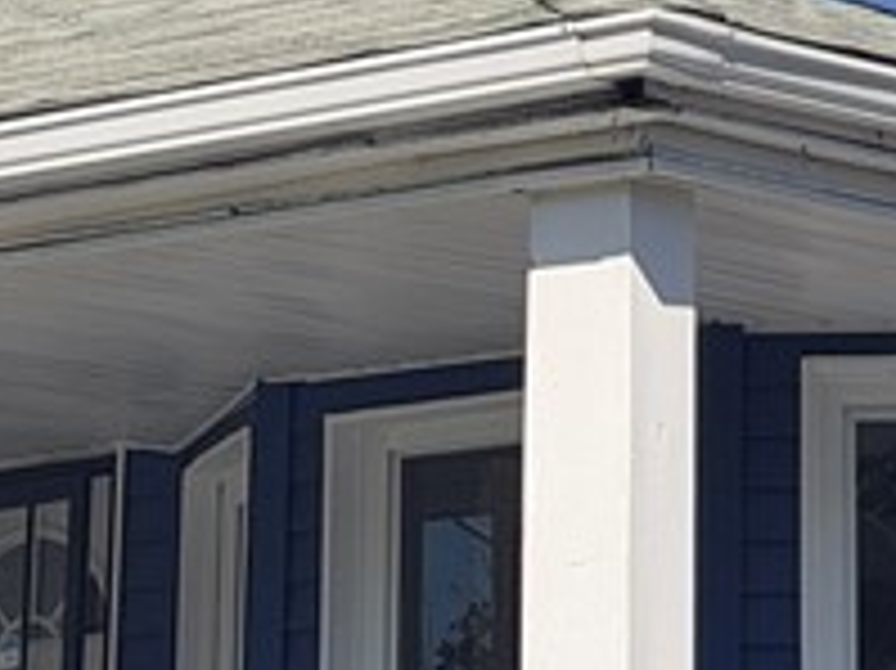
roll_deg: +0.5
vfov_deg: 5.8
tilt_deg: +19.5
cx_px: 991
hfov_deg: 8.0
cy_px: -872
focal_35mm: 247
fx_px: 6389
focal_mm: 6.76
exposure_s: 1/4329
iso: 80
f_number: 1.78
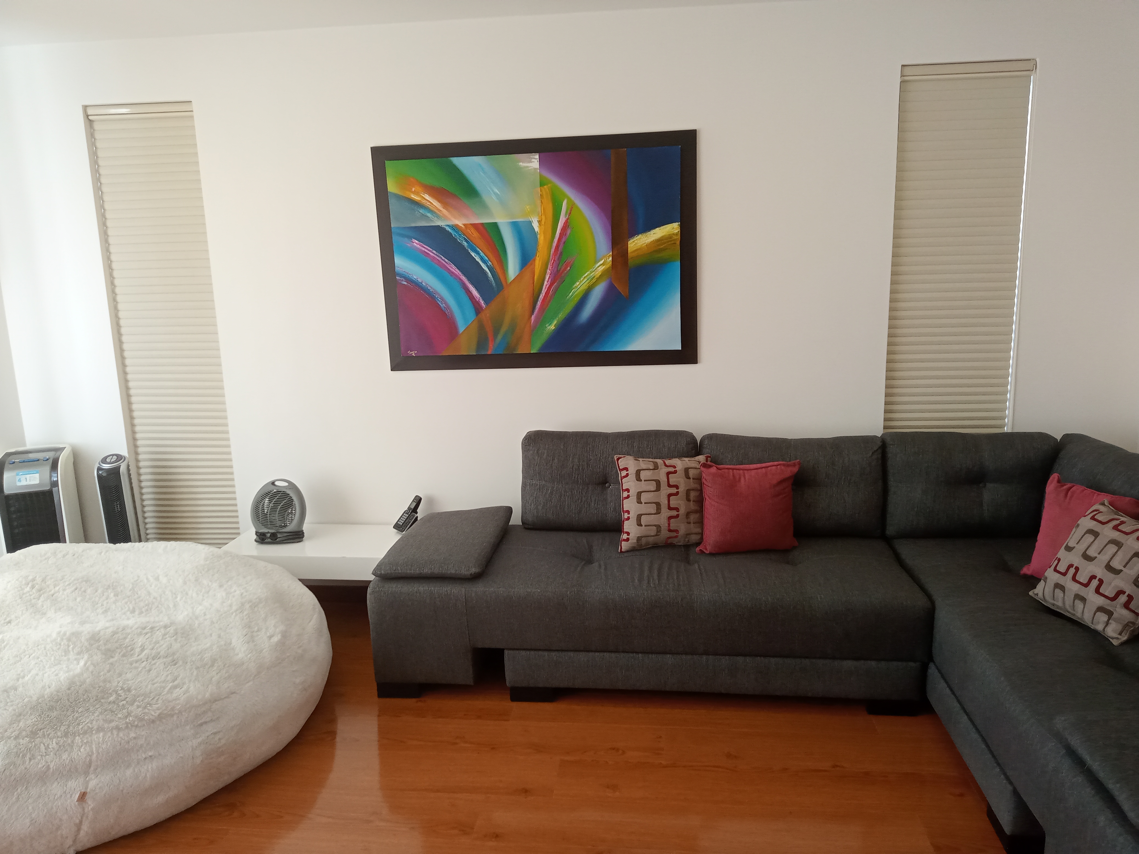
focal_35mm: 28
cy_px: 427
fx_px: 921
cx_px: 570
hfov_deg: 63.4
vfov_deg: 49.7
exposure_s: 1/100
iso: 133
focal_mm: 3.37
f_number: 2.2
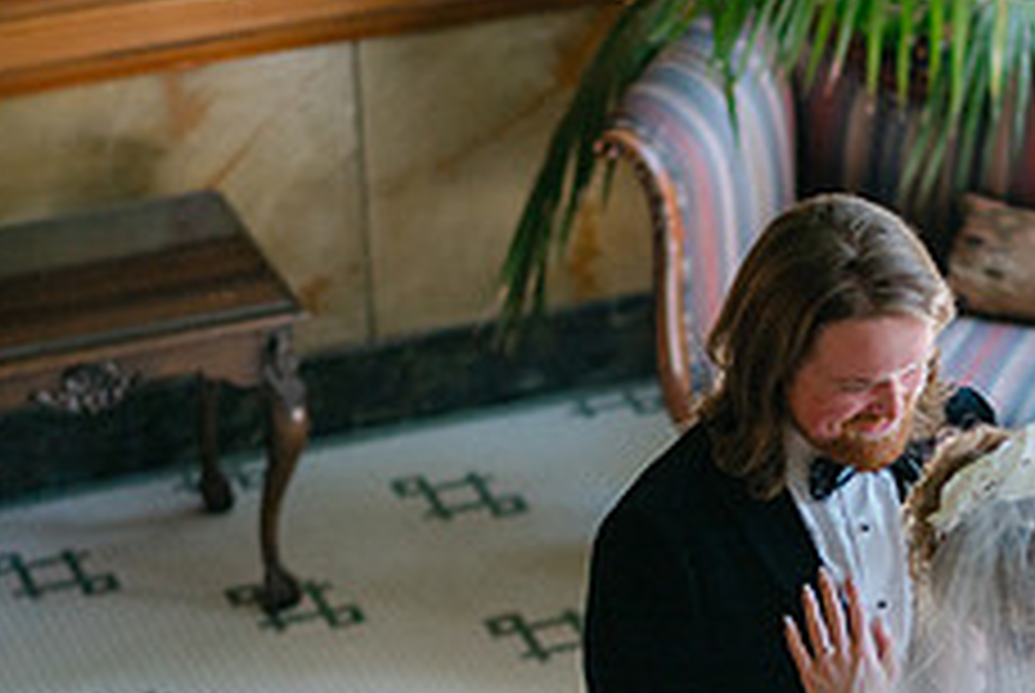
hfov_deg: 9.6
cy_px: 623
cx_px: 806
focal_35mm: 214
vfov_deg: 6.4
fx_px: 6160
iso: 400
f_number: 1.8
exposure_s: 1/1000
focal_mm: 85
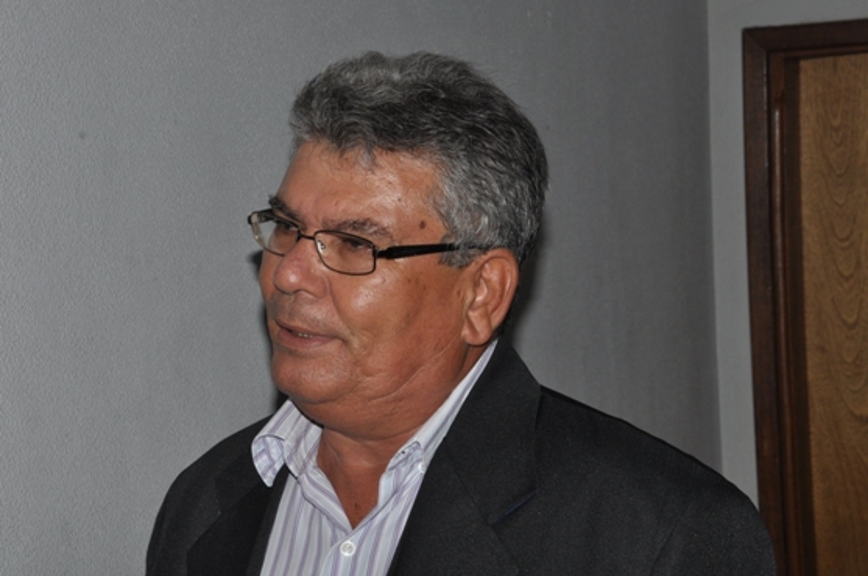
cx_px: 434
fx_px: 2240
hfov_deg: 21.9
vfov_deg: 14.7
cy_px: 288
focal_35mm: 93
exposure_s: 1/200
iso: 400
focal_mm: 62
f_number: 22
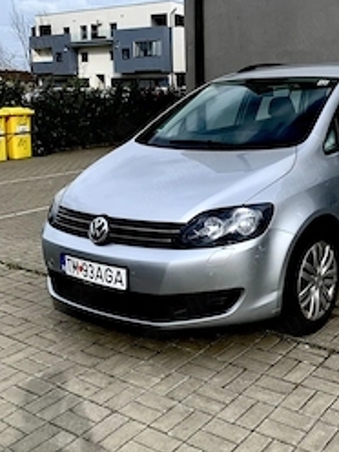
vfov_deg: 44.7
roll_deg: -1.0
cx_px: 264
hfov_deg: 33.5
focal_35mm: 42
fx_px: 548
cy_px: 191
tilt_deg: -7.6
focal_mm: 4.25
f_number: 1.8
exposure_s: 1/1387
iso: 25
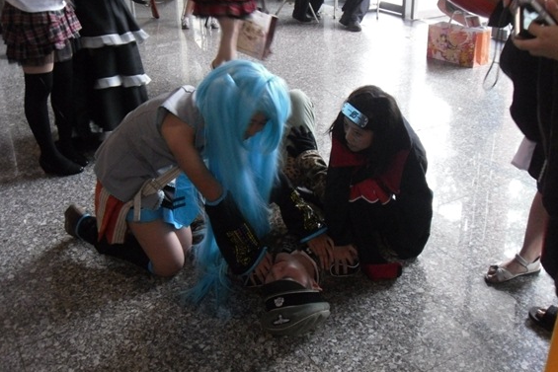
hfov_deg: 37.5
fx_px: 822
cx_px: 282
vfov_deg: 25.5
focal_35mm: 53
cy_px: 171
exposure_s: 1/22
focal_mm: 6.3
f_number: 3.5
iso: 400
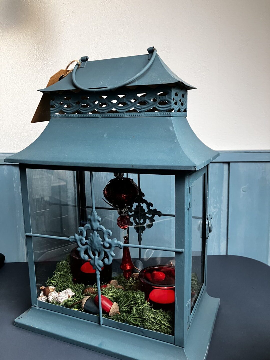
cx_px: 135
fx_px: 291
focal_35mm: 28
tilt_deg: -7.6
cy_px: 180
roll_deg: +0.4
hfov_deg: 49.7
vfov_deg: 63.4
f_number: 1.8
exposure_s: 1/60
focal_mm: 3.99
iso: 200
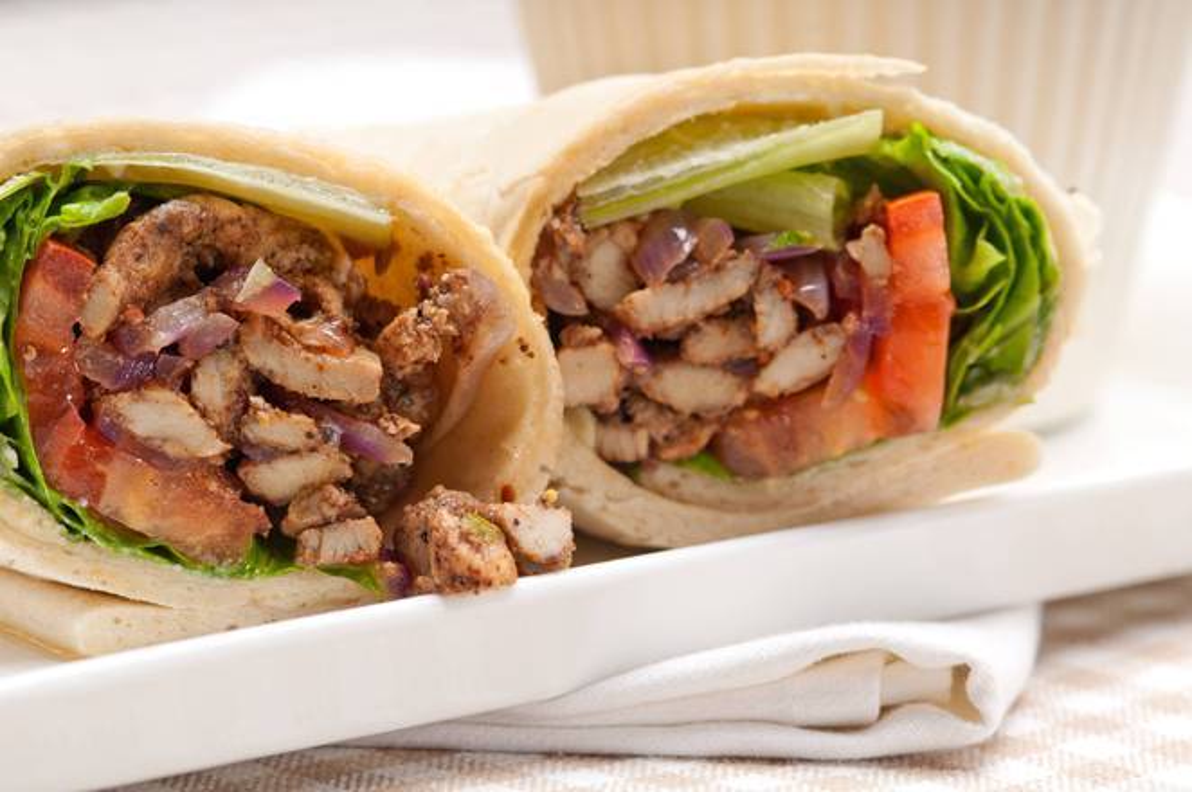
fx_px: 5210
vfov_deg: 8.7
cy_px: 396
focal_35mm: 158
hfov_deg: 13.1
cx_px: 596
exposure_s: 1/200
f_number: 8
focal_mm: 105
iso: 200
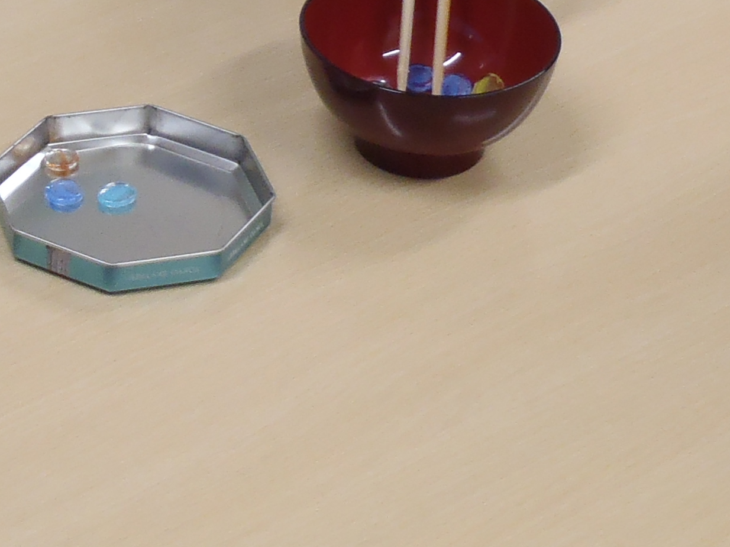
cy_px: -328
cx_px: 433
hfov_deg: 14.2
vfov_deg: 10.2
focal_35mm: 139
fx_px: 2931
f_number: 4.7
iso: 200
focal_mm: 7.28
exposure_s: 1/20
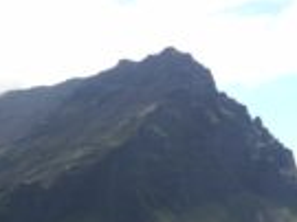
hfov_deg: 20.1
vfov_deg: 15.7
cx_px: -92
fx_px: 763
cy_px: 290
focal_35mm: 89
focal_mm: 4.12
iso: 32
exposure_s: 1/2053
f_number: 2.2
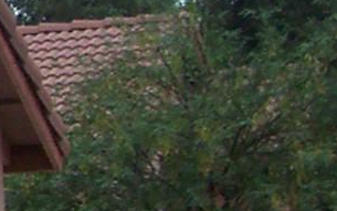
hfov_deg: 6.9
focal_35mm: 272
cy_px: 13
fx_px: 2500
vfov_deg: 4.8
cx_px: -686
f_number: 2.7
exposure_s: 1/716
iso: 80
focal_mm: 5.6
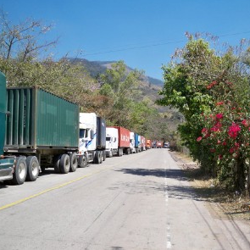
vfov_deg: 40.0
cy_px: 125
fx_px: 343
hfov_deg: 39.9
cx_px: 147
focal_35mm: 42
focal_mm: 6.3
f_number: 4.7
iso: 64
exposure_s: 1/400
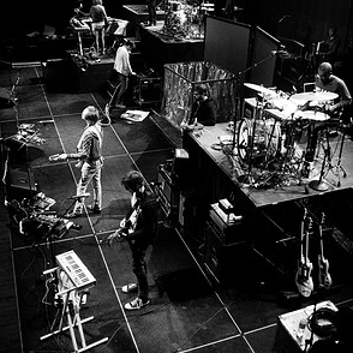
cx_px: 176
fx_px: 450
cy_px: 136
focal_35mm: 39
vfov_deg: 42.6
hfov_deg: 42.8
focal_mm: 20
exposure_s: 1/400
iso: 640
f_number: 2.8
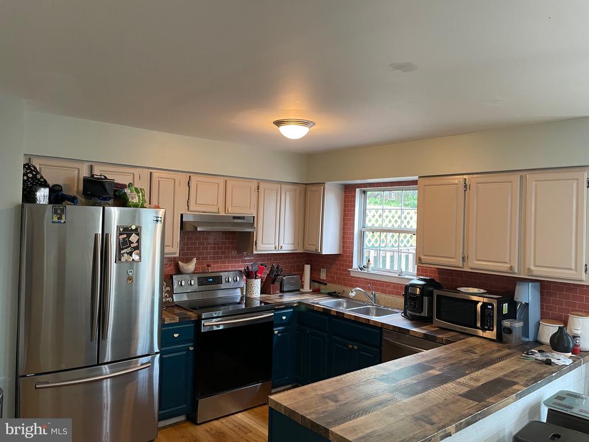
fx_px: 442
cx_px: 294
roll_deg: -1.5
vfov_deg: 53.1
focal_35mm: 26
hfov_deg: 67.3
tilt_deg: +0.2
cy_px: 221
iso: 250
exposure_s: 1/60
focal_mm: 4.2
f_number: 1.6
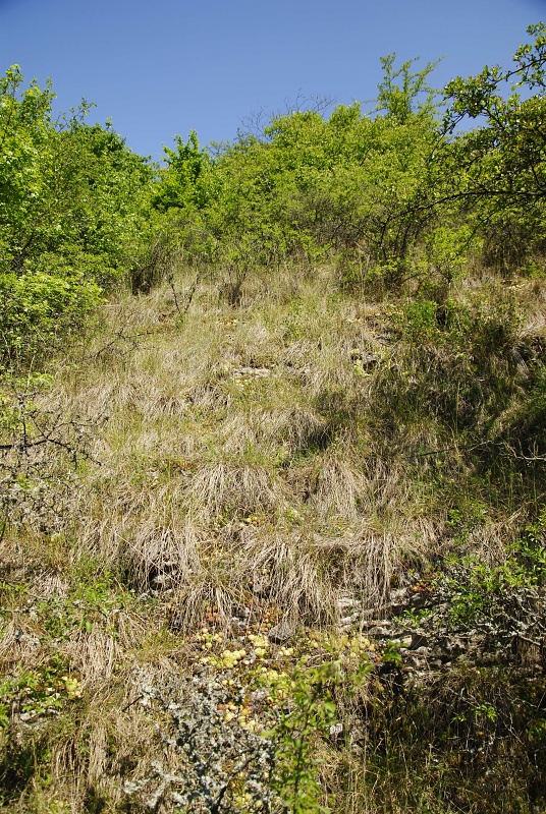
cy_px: 407
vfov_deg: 67.3
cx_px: 273
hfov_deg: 48.1
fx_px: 612
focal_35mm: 27
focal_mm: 18
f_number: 5.6
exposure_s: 1/200
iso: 100
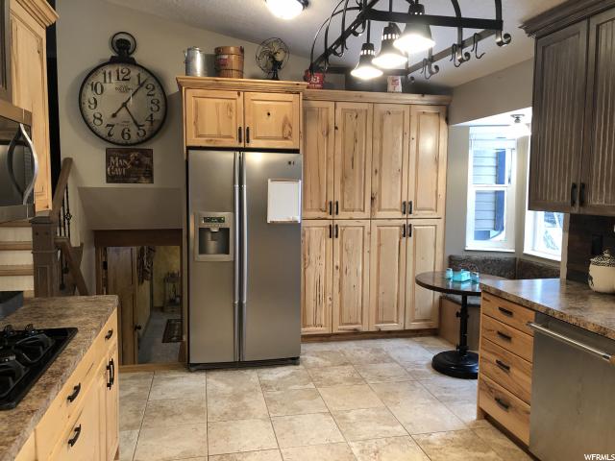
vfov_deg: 49.7
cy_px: 230
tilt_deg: -3.9
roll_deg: -0.8
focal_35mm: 28
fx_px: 497
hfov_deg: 63.4
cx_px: 308
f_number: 1.8
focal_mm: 4
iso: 40
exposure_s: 1/17
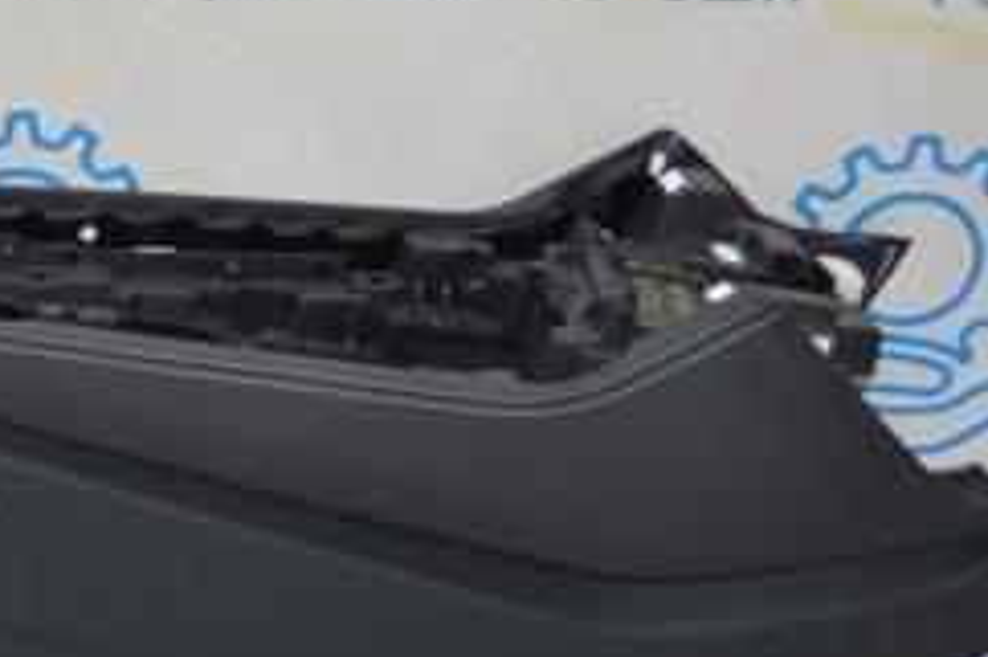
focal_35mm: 103
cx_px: -184
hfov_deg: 18.8
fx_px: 2825
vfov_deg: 13.3
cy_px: 214
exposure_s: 1/60
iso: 400
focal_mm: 26
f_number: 4
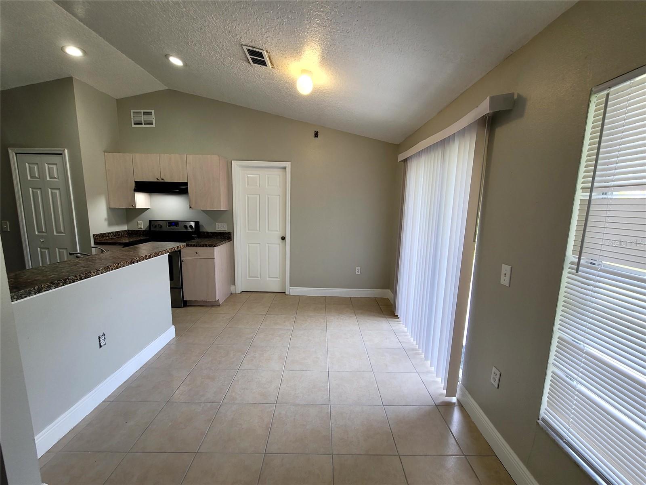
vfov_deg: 89.9
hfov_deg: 106.2
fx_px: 243
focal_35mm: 13
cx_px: 323
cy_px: 242
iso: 100
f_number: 2.2
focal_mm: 2.2
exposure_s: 1/60
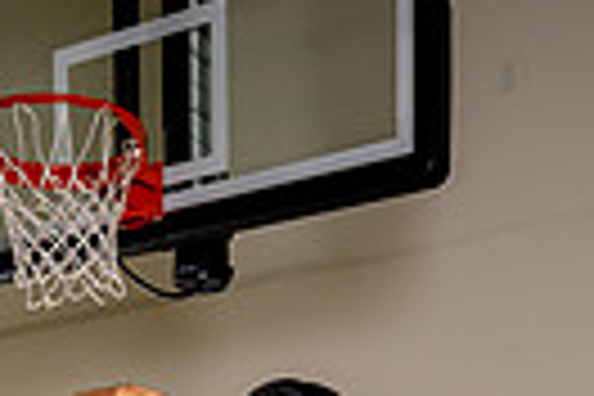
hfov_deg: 20.4
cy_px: 976
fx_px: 1650
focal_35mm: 100
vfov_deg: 11.2
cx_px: 274
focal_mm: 29.4
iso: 640
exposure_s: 1/200
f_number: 7.1
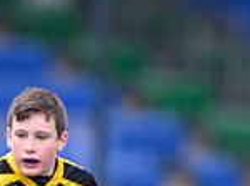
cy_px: 283
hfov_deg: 1.0
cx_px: -225
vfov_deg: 0.7
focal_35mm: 2070
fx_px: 14926
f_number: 3.5
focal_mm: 400
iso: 500
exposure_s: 1/1600
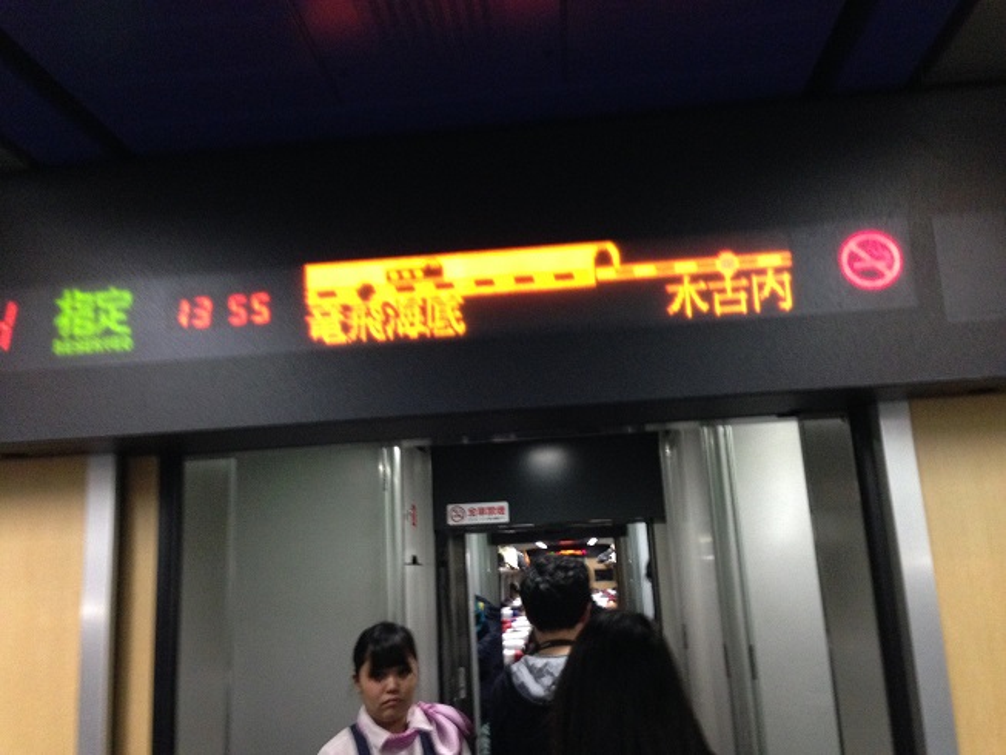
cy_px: 378
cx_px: 503
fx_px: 959
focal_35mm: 33
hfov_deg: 55.3
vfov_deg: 43.0
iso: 400
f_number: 2.4
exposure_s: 1/20
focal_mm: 4.12
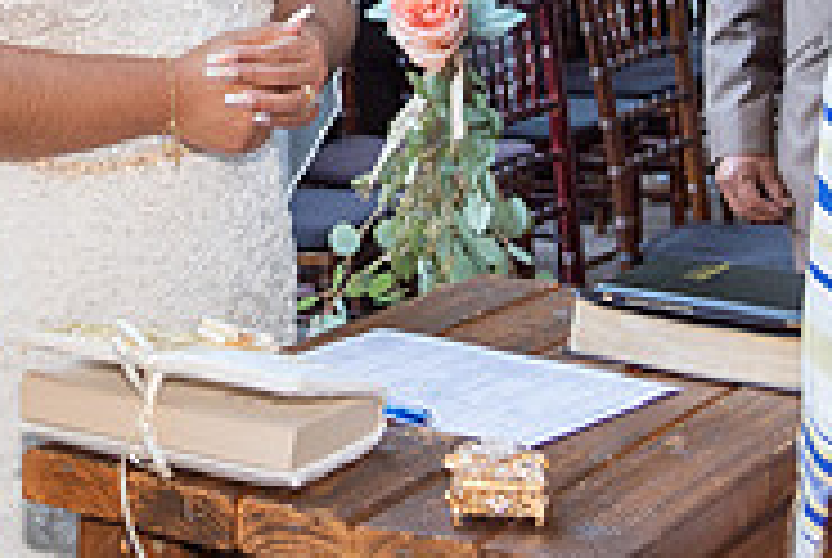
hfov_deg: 16.9
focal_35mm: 119
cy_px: -151
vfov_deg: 11.3
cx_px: 90
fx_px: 2755
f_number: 4.5
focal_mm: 38
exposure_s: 1/125
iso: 640
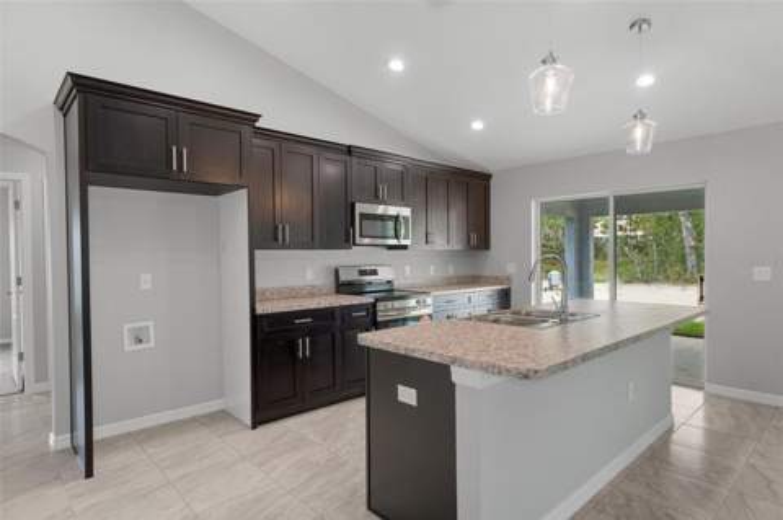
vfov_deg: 63.1
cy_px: 260
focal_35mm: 20
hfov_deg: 85.5
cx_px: 392
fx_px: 424
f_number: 8
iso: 640
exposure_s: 1/10
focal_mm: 13
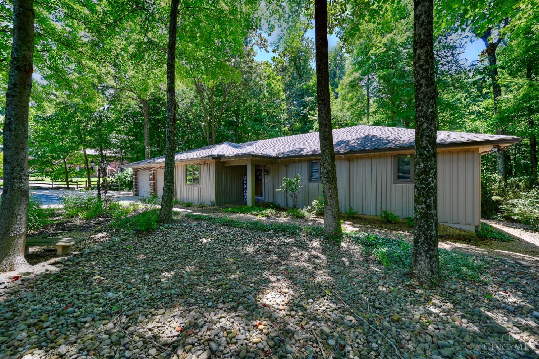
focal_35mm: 14
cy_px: 180
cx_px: 270
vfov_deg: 81.2
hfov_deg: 104.3
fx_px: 210
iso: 100
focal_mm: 14
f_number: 10
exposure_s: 1/5
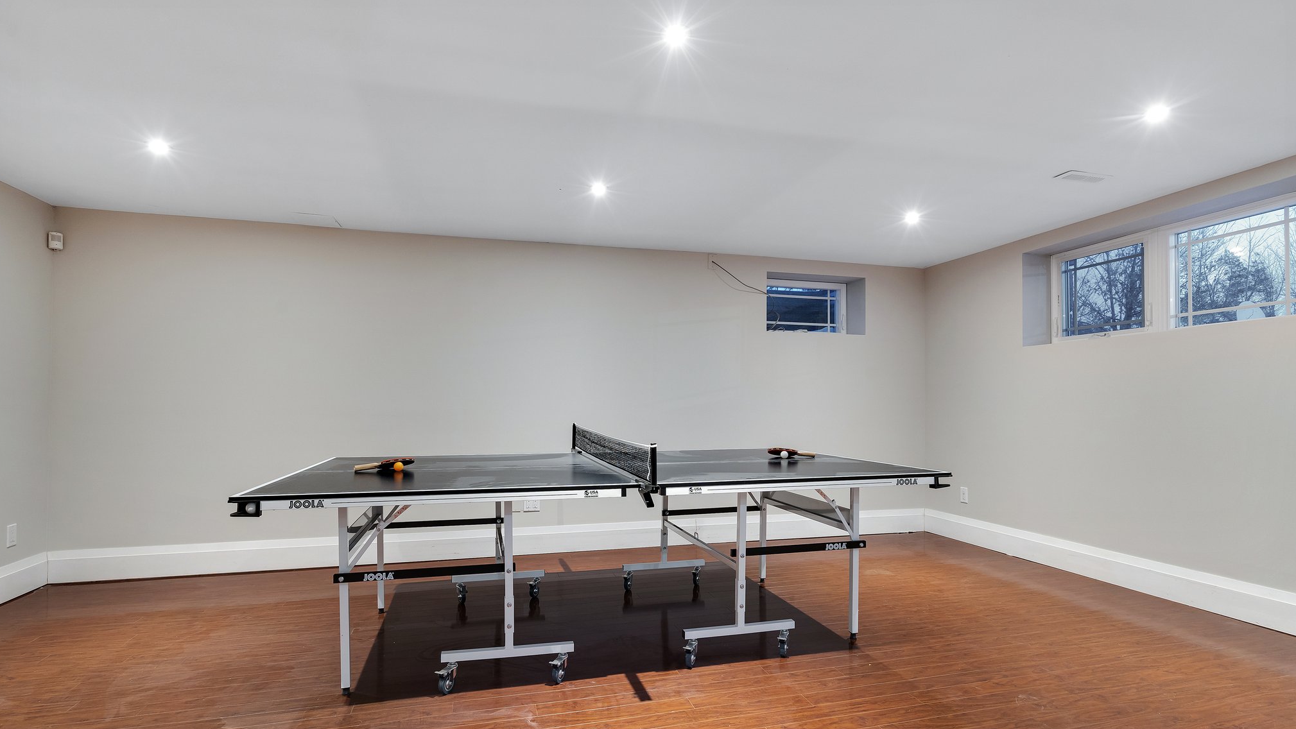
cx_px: 648
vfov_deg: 63.8
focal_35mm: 17
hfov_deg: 95.9
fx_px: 584
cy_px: 396
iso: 640
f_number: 8
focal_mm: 16
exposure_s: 2.5
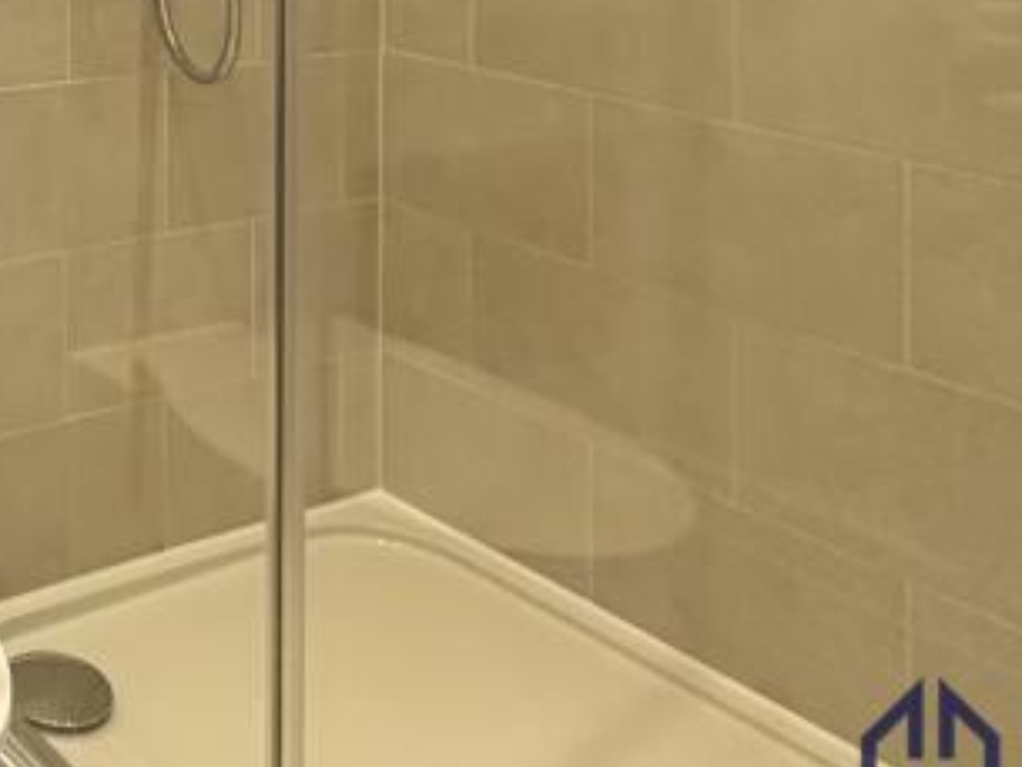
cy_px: -238
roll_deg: +0.2
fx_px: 1388
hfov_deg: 31.1
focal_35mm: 47
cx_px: -318
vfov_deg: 26.2
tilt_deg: -1.6
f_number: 2.2
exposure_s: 1/99
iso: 250
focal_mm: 2.22
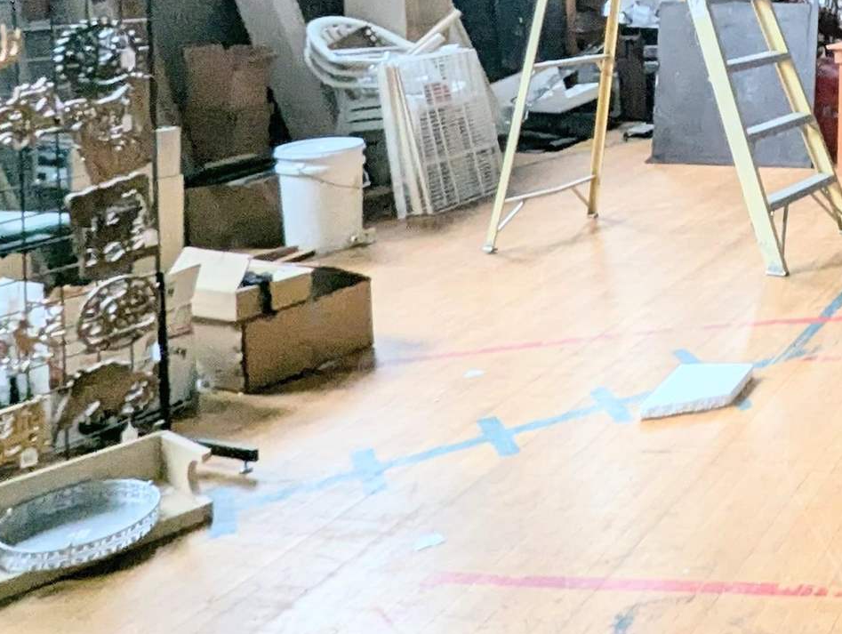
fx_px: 1023
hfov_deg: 30.7
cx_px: 1183
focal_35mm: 42
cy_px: -17
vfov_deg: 31.5
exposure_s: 1/26.1
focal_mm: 1.95
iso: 196
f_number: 2.2
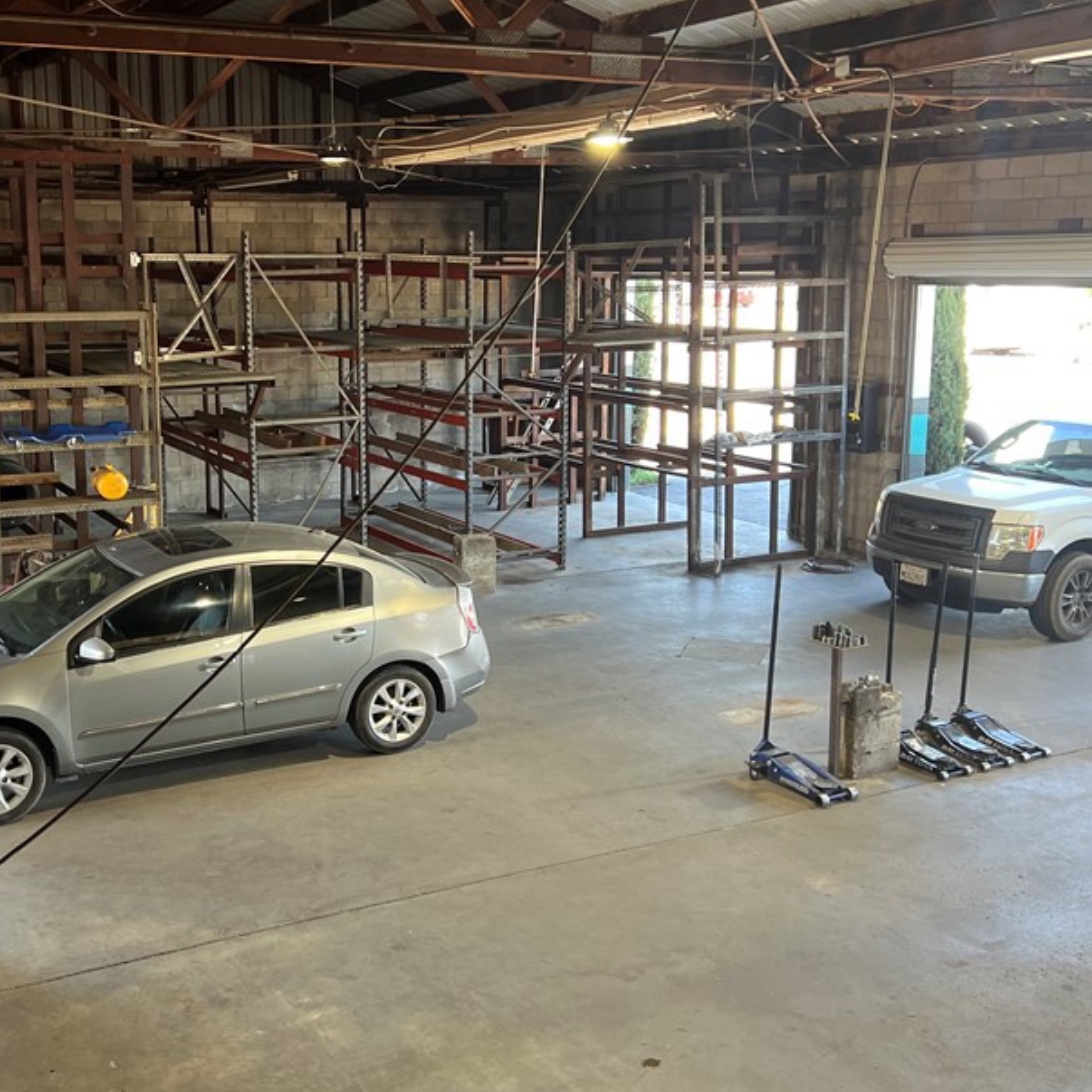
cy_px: 491
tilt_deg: -10.0
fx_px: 1392
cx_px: 426
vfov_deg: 42.8
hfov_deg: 42.6
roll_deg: +0.8
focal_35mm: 39
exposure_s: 1/120
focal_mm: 5.7
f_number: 1.5
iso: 125
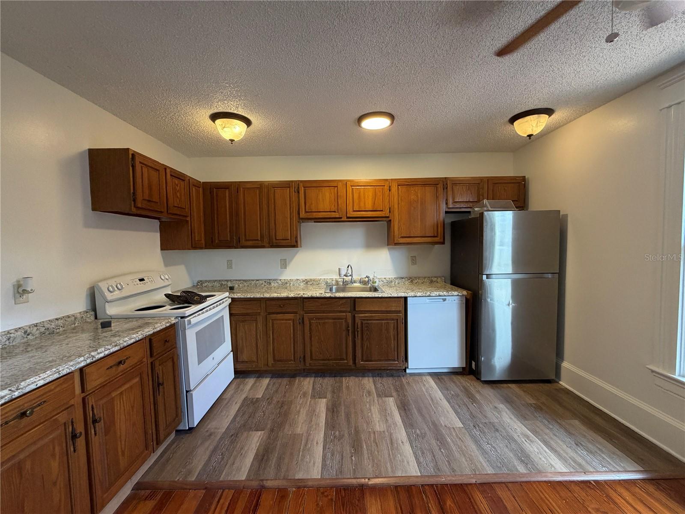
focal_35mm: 14
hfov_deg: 102.1
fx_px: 277
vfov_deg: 85.7
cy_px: 257
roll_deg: +2.9
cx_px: 342
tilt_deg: -1.6
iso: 250
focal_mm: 2.22
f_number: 2.2
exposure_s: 1/60
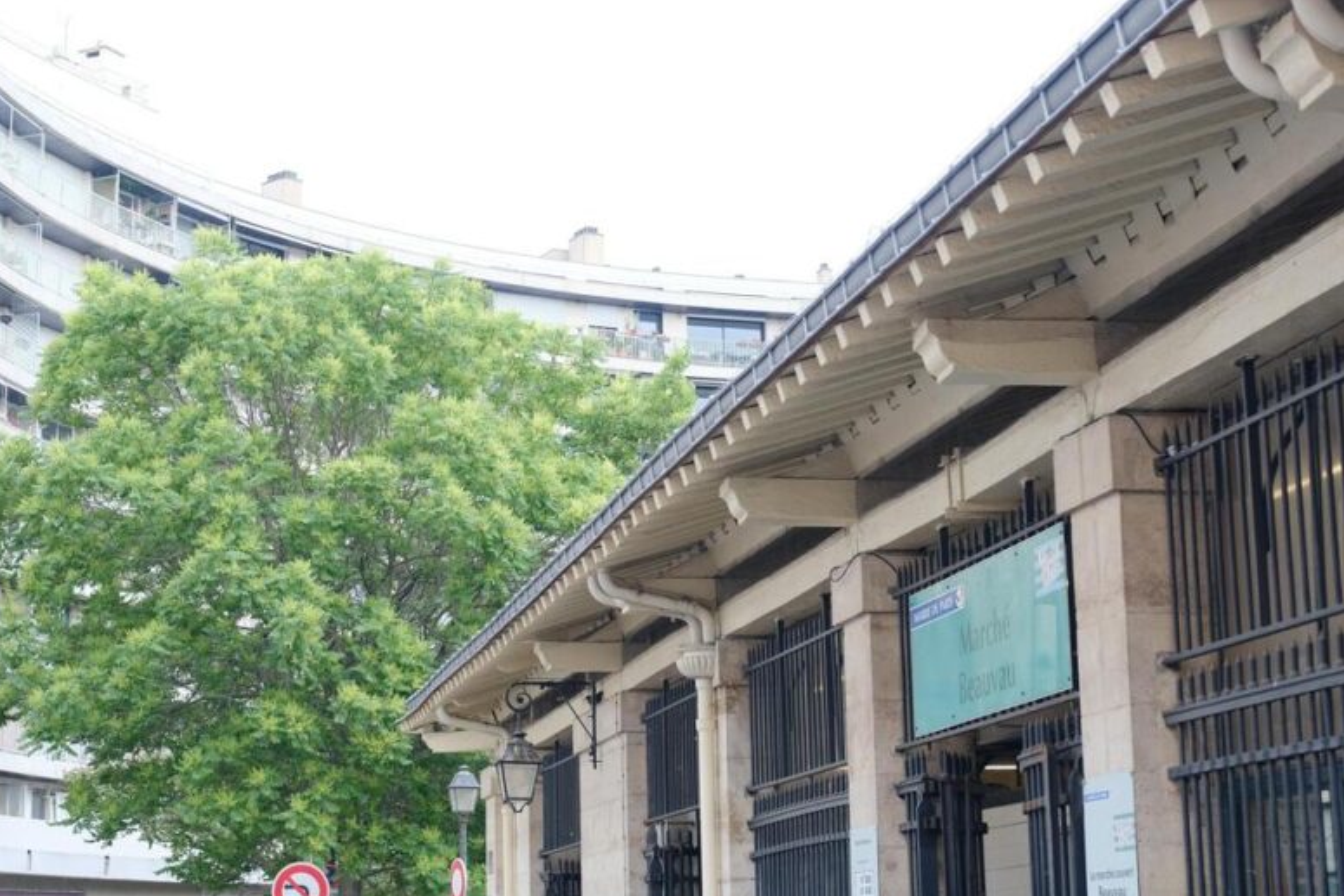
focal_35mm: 70
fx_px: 2614
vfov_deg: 19.5
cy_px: 422
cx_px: 513
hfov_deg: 28.7
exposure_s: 1/250
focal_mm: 35
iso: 400
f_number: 4
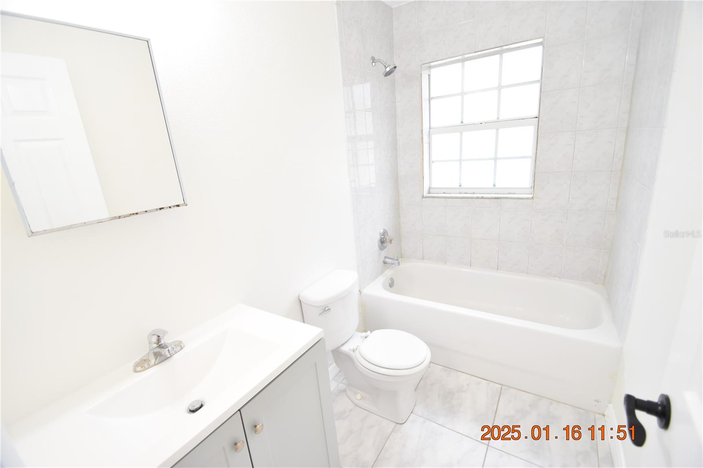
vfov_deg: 77.3
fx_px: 293
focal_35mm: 15
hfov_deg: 100.4
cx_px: 352
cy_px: 234
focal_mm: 10
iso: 560
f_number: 4
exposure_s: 1/60
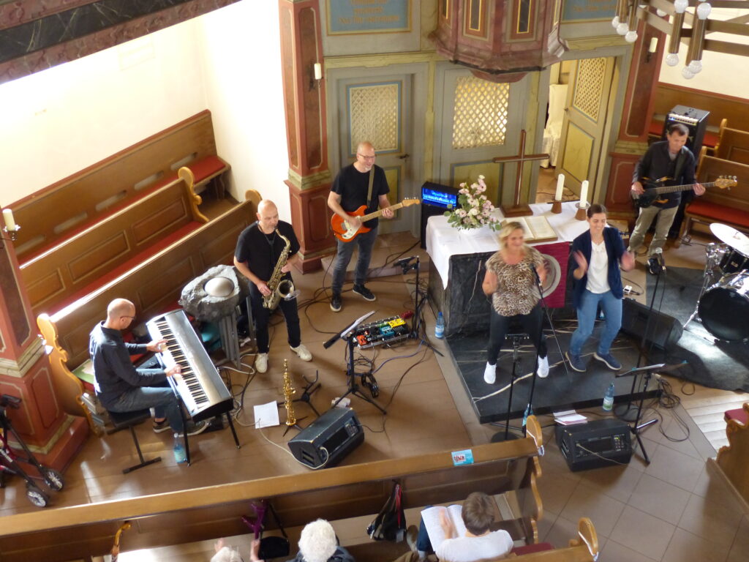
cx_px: 374
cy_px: 281
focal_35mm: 38
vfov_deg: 37.7
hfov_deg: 49.0
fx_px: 822
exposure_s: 1/15
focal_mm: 6.8
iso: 400
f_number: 2.8
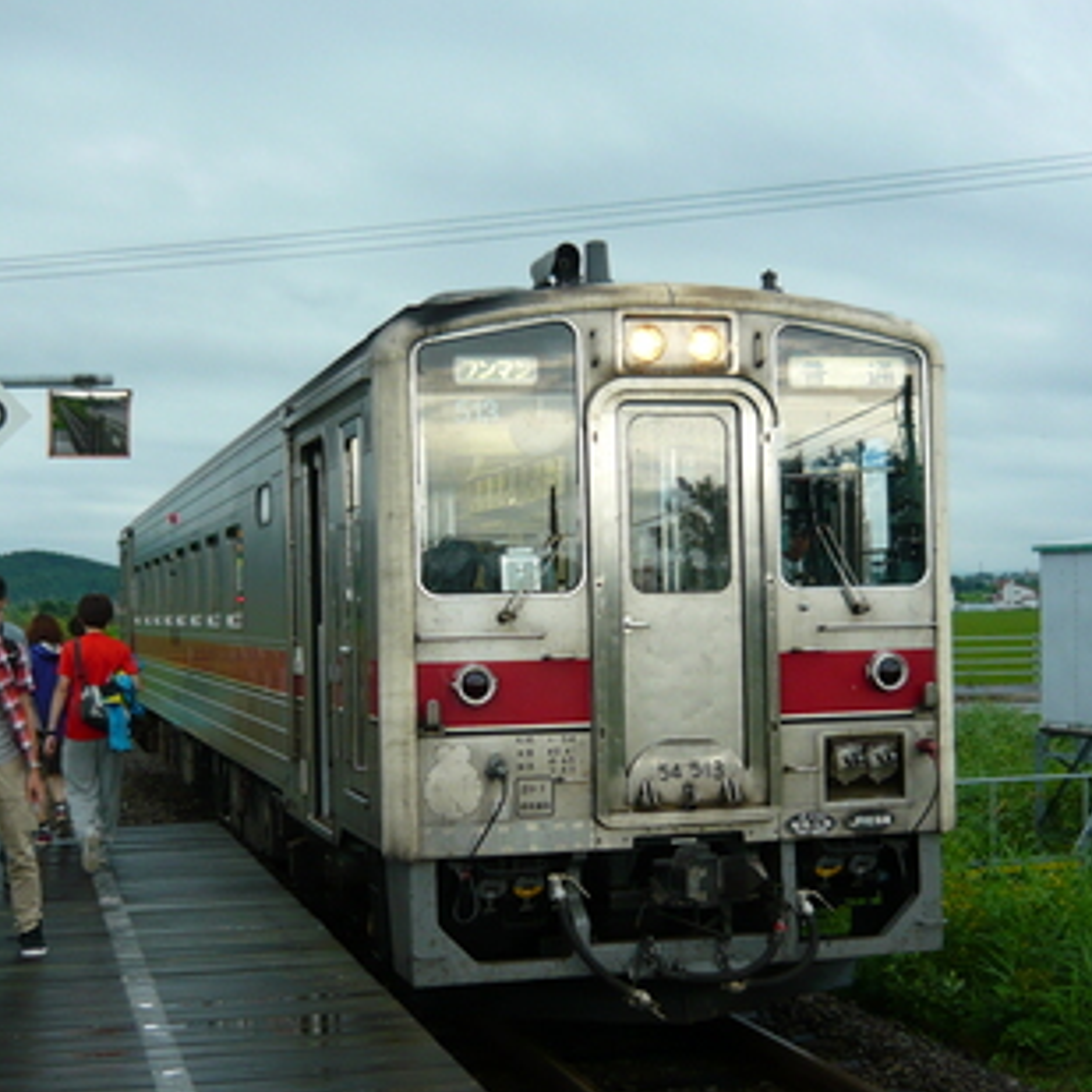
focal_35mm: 54
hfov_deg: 31.6
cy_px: 553
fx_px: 1927
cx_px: 484
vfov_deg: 31.6
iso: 100
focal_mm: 5.5
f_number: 2.8
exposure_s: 1/50
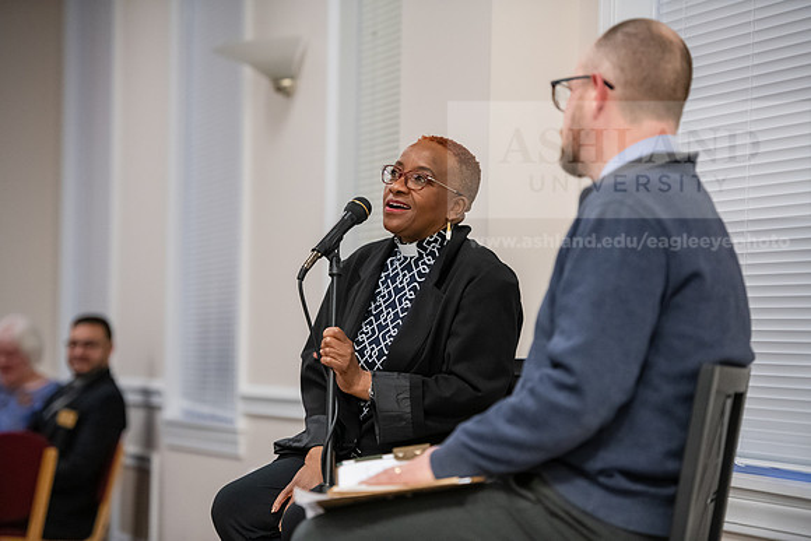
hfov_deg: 15.8
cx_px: 406
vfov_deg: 10.6
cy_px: 270
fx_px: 2929
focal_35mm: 130
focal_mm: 130
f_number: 2.8
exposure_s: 1/200
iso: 4000
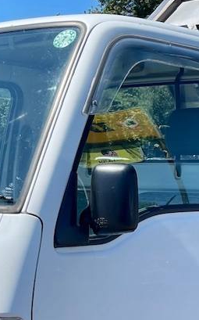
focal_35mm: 83
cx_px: 140
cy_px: 260
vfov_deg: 24.5
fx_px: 721
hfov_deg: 15.7
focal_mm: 5.1
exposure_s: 1/2288
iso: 32
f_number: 1.6
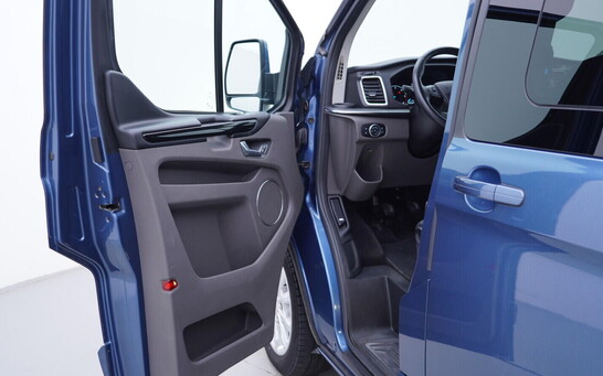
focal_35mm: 37
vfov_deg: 34.4
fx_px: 608
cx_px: 300
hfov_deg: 52.8
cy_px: 192
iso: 125
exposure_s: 1/40
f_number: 2.8
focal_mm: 24
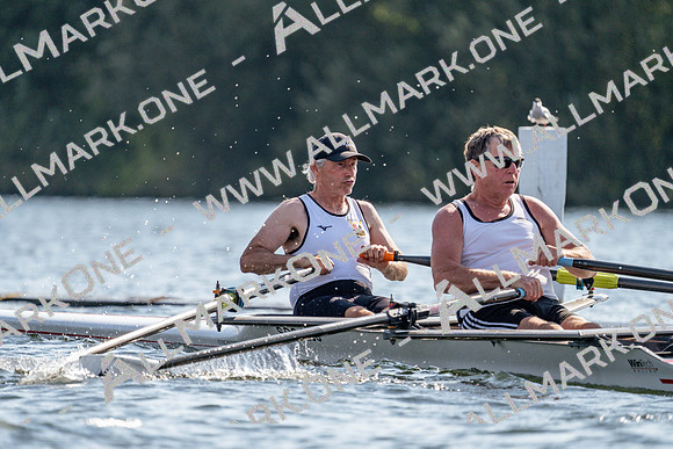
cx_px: 336
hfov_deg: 3.8
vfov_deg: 2.5
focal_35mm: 547
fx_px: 10228
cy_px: 224
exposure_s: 1/1600
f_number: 6.3
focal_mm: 547
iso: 320
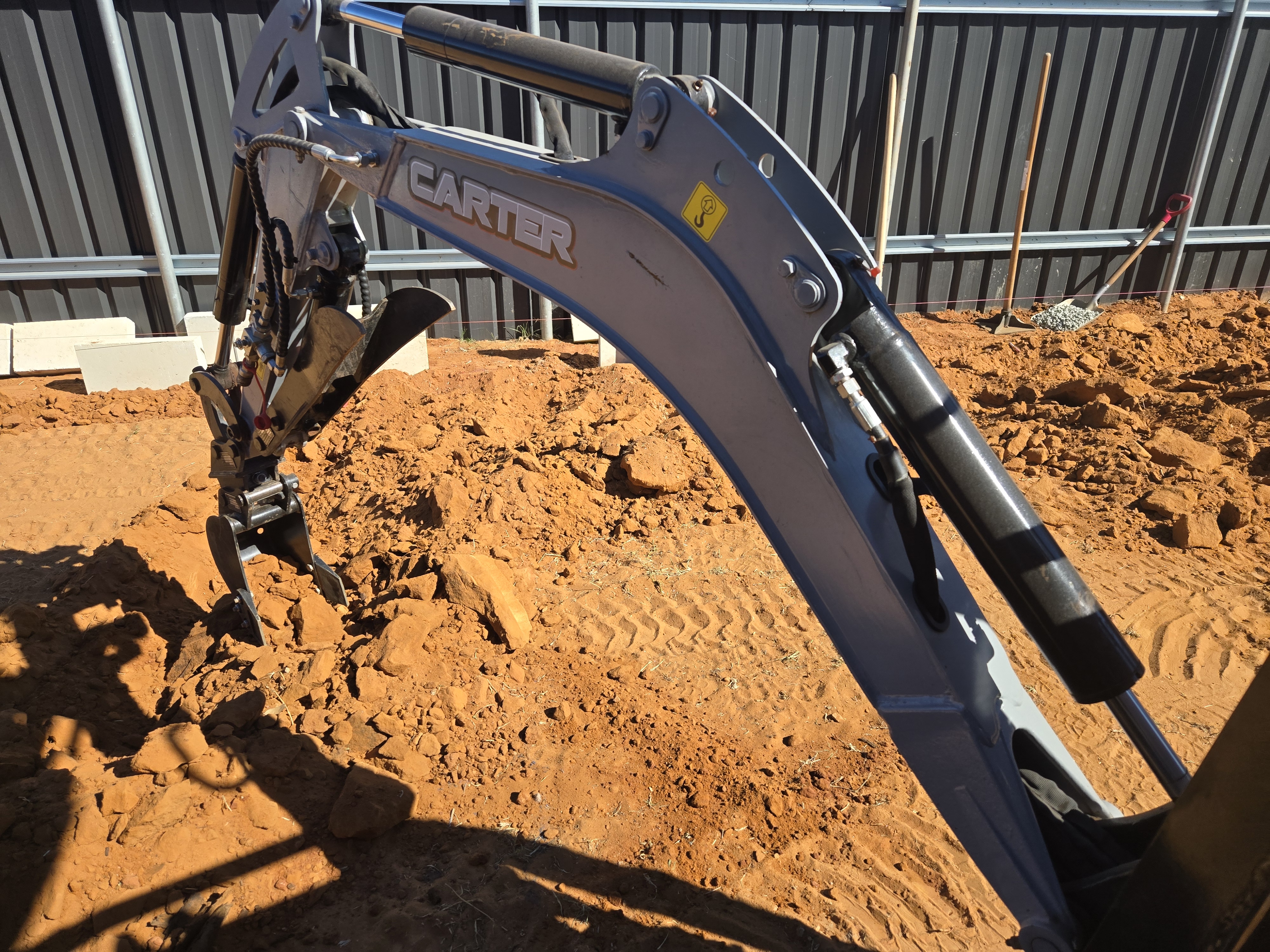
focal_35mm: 23
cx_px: 635
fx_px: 844
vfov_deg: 58.9
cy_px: 476
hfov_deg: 73.9
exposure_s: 1/2921
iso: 64
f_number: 1.8
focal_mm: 5.4
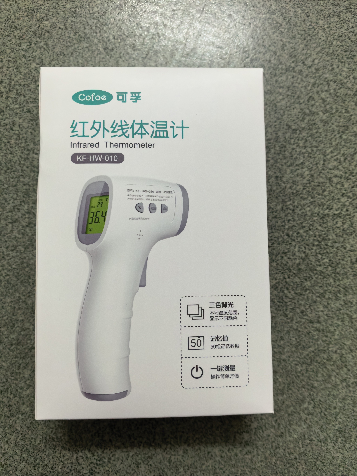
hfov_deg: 56.8
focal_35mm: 24
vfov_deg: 71.6
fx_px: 330
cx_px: 178
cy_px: 238
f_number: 2
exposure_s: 1/360
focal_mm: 5.75
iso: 5000
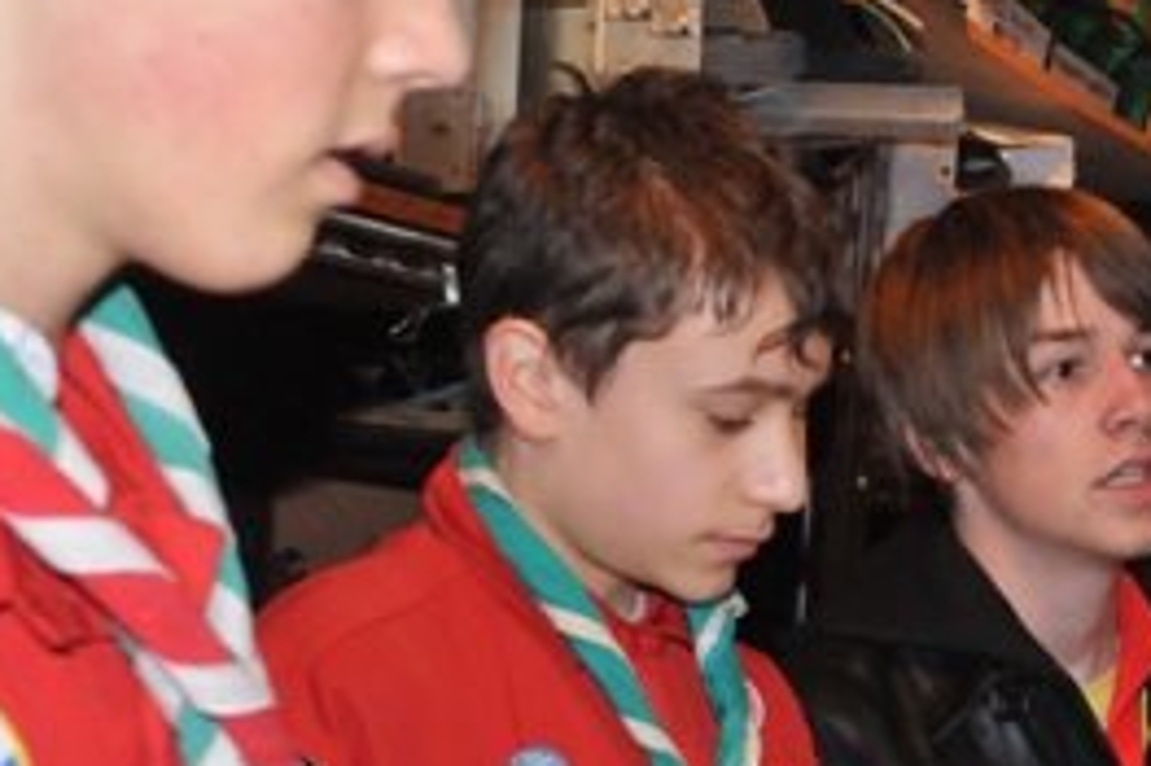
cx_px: 1247
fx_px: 2332
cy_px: 742
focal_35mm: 73
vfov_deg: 18.2
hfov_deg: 25.8
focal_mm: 20
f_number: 4.8
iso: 2000
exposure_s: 1/60
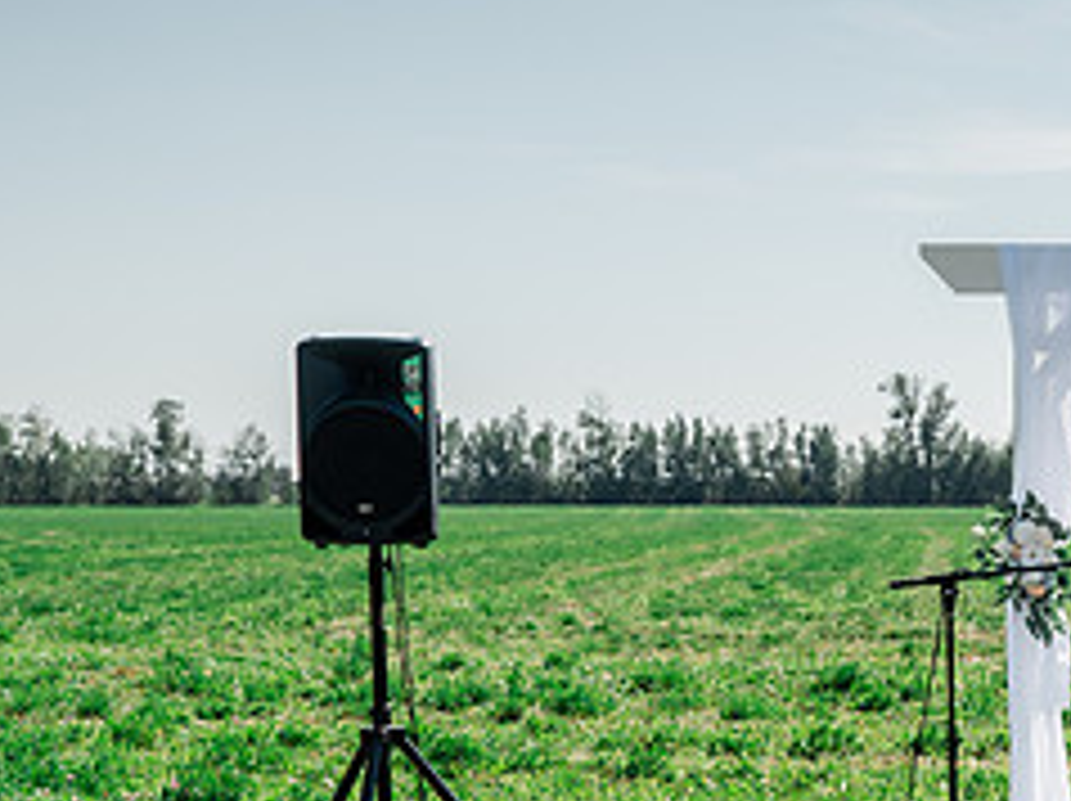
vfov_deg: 20.0
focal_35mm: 72
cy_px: 720
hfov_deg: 23.9
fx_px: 2225
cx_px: 1387
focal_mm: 28
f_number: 4
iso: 400
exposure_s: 1/200
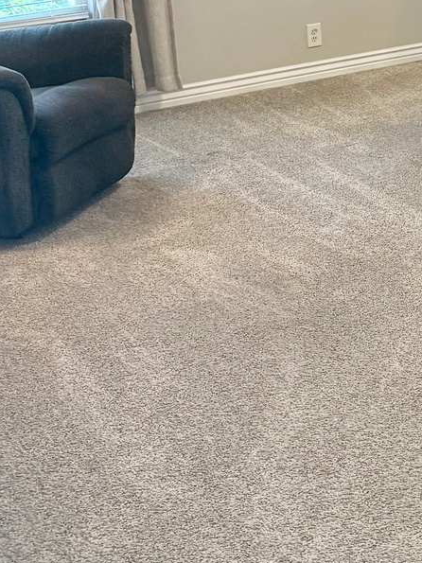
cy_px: 23
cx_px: 528
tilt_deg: -10.4
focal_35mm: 62
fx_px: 1008
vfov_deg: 29.5
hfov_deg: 21.6
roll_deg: +3.5
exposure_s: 1/120
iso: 320
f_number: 1.78
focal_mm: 6.76
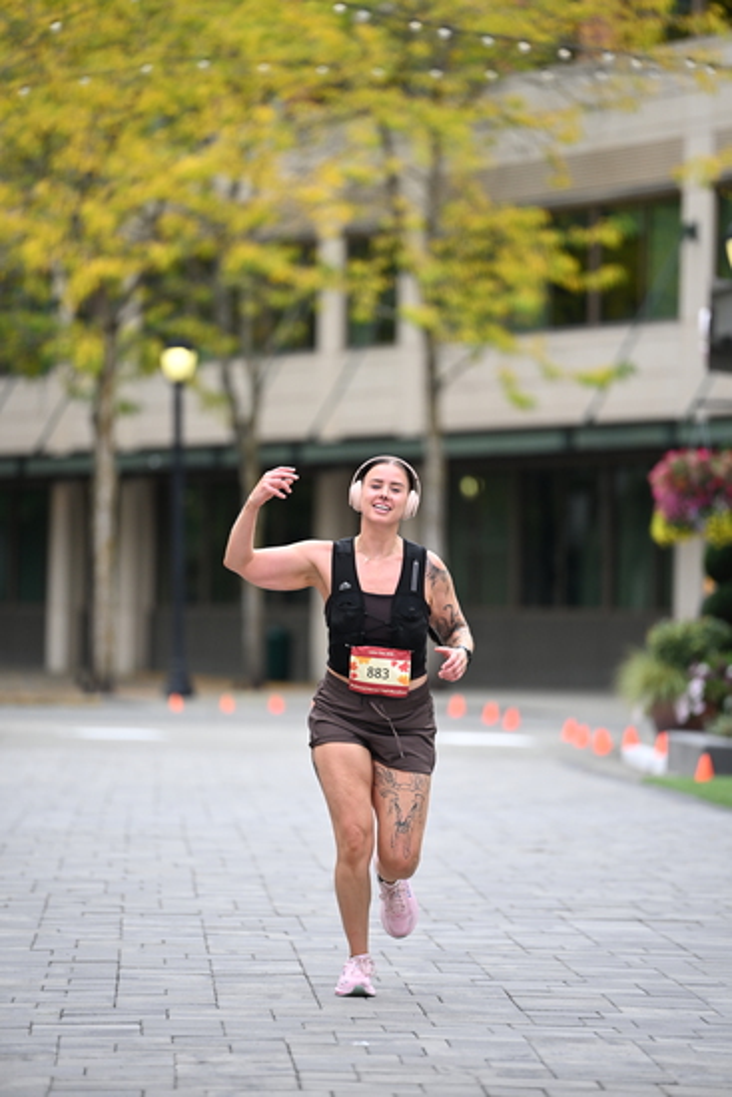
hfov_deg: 6.9
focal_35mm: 200
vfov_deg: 10.3
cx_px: 366
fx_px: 6096
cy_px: 548
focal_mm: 200
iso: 640
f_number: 2.8
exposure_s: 1/2000
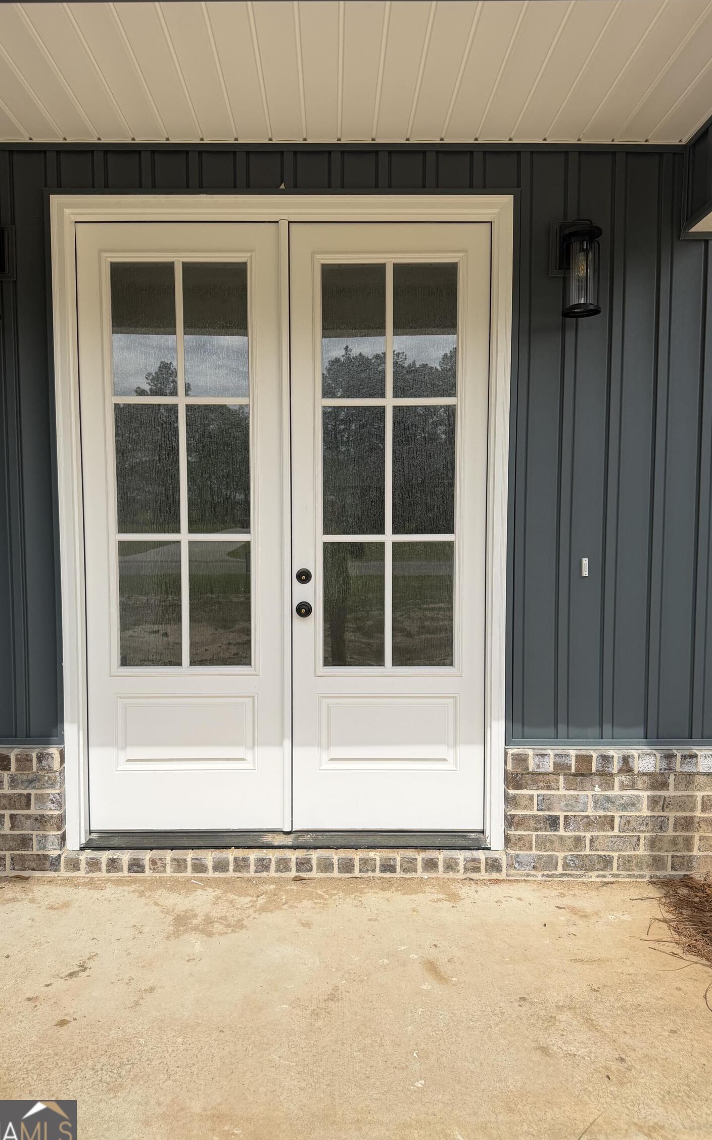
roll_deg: +0.5
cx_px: 339
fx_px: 807
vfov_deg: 70.4
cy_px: 576
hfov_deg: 47.6
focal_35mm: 26
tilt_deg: -4.7
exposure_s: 1/4167
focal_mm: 6.76
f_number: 1.78
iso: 100
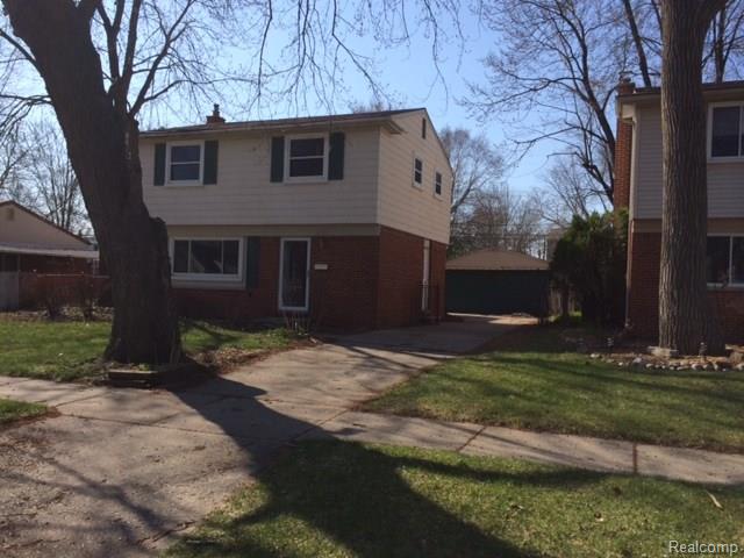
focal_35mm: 30
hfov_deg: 60.0
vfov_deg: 46.8
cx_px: 372
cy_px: 279
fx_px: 645
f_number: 2.2
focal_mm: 4.12
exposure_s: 1/2160
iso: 40
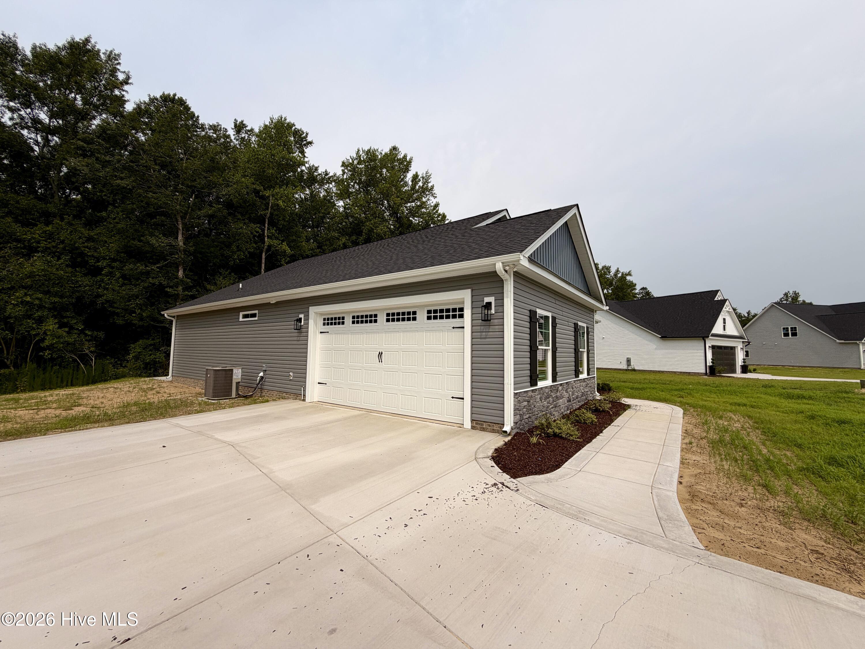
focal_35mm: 14
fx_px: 350
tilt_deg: +4.9
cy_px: 324
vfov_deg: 85.7
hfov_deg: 102.1
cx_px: 432
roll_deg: -0.9
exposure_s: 1/1431
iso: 20
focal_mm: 2.22
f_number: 2.2
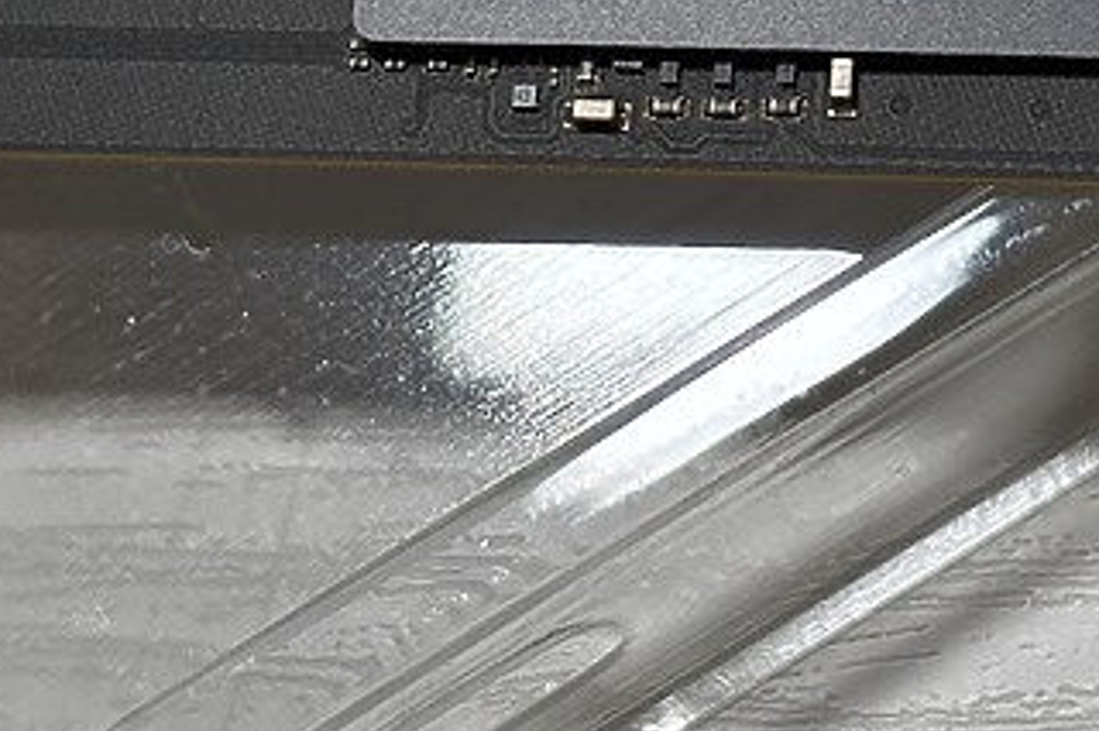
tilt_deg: -66.8
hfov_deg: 15.5
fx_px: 4027
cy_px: -112
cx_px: 742
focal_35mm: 132
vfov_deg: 10.2
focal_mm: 5.96
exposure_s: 1/120
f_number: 1.6
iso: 64
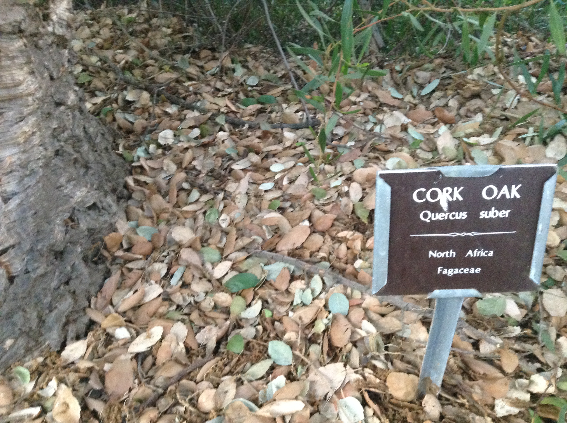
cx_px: 284
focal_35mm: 33
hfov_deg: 55.4
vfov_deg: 42.8
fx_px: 540
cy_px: 212
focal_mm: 3.3
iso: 320
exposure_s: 1/17
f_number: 2.4
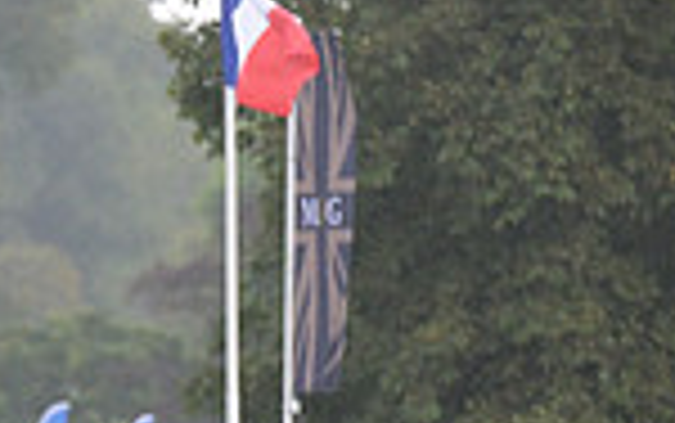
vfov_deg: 1.7
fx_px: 14507
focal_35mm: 788
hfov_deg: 2.7
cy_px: 493
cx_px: -580
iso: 1400
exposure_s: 1/1250
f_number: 4.5
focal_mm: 200
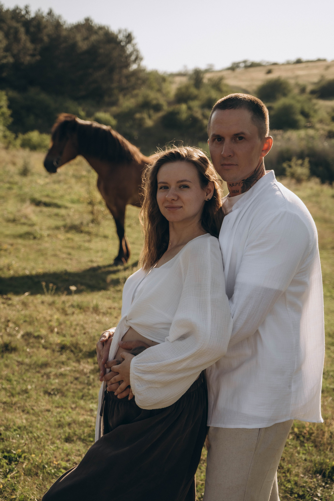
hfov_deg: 21.6
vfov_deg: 31.9
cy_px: 250
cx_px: 167
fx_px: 877
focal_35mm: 63
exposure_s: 1/800
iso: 320
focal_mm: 63
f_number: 5.6
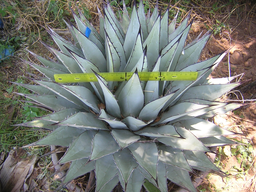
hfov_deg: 51.4
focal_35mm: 36
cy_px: 96
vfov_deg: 39.7
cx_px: 128
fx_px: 266
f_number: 2.6
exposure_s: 1/88.5
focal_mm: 4.7
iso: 100
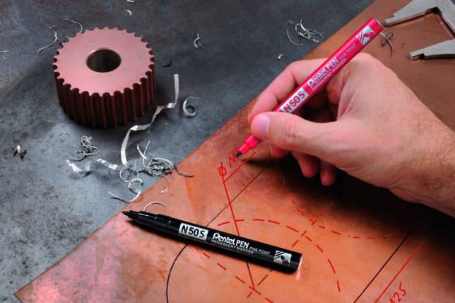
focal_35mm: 68
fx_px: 859
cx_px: 266
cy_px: 150
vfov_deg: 20.0
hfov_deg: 29.6
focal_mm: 38
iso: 100
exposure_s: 1/125
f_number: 11
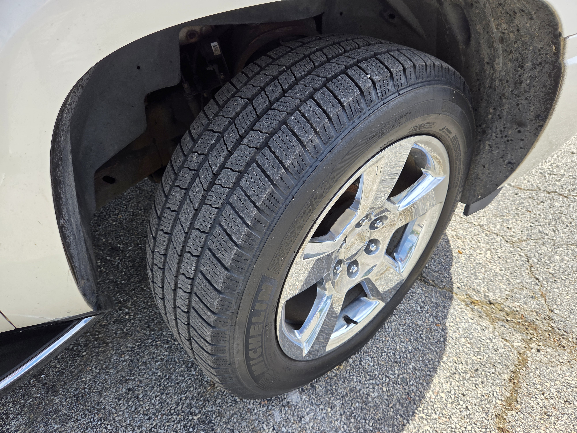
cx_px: 288
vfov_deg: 58.9
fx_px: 383
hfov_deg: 73.9
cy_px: 216
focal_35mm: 23
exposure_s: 1/1027
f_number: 1.8
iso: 80
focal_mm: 5.4
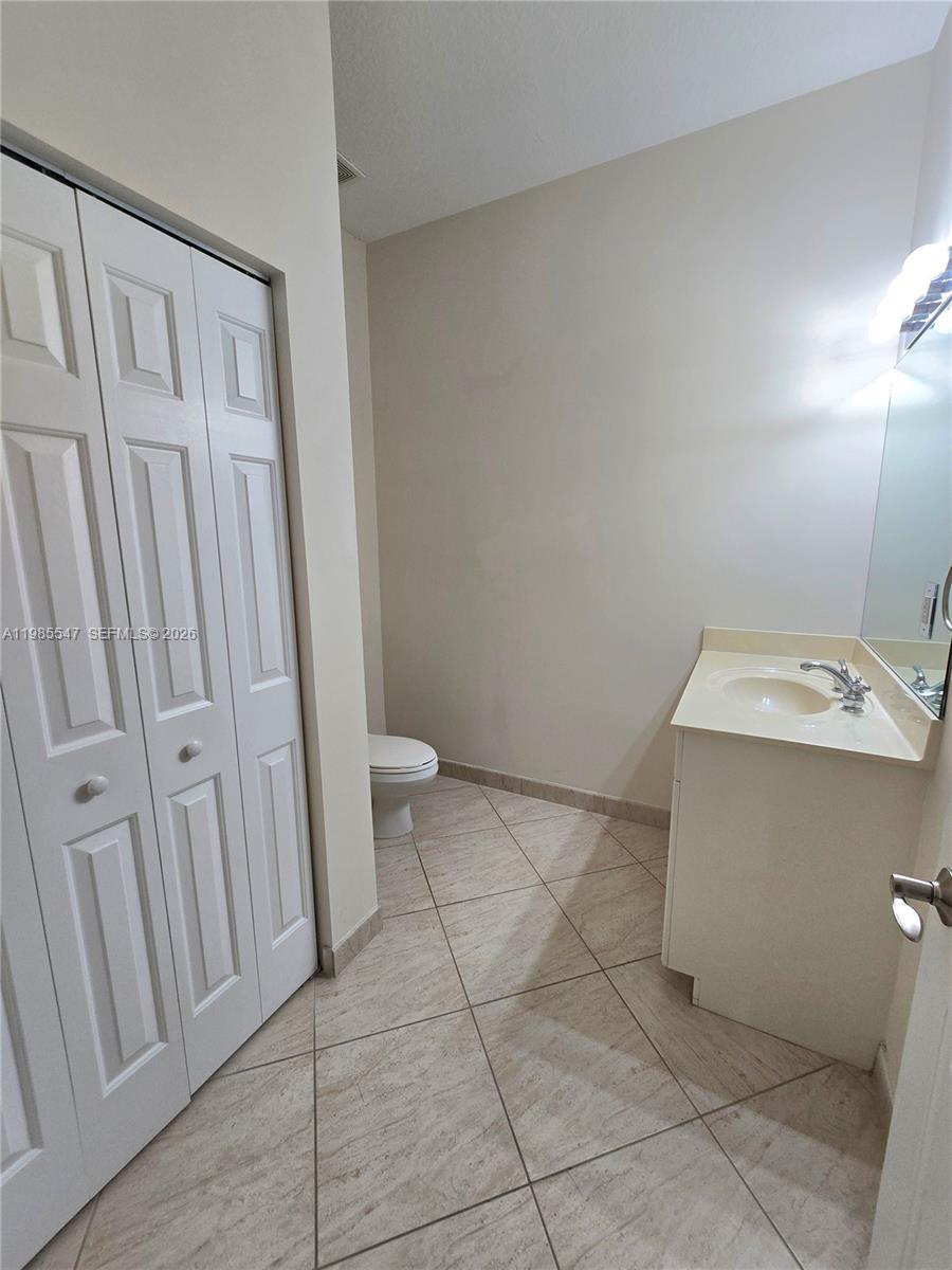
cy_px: 635
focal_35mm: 13
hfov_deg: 89.9
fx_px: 477
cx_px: 476
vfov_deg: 106.2
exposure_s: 1/60.2
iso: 80
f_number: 2.2
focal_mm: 2.2
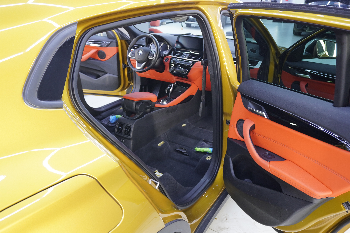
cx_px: 175
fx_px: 292
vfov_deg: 43.6
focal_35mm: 30
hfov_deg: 61.9
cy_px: 116
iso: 320
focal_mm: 20
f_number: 5
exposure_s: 1/10
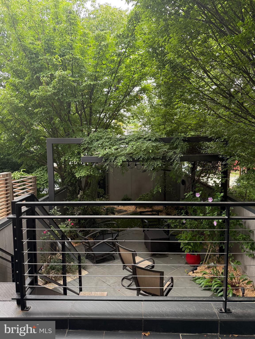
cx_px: 128
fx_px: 236
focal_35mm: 24
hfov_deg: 56.8
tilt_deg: -5.2
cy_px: 170
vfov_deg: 71.6
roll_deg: +0.5
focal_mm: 6.76
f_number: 1.78
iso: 200
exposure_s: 1/170
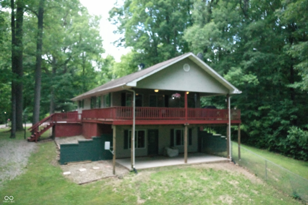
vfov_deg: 46.4
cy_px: 102
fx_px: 240
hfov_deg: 65.5
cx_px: 154
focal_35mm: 28
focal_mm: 10.26
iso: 6400
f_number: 3.2
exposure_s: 1/8000
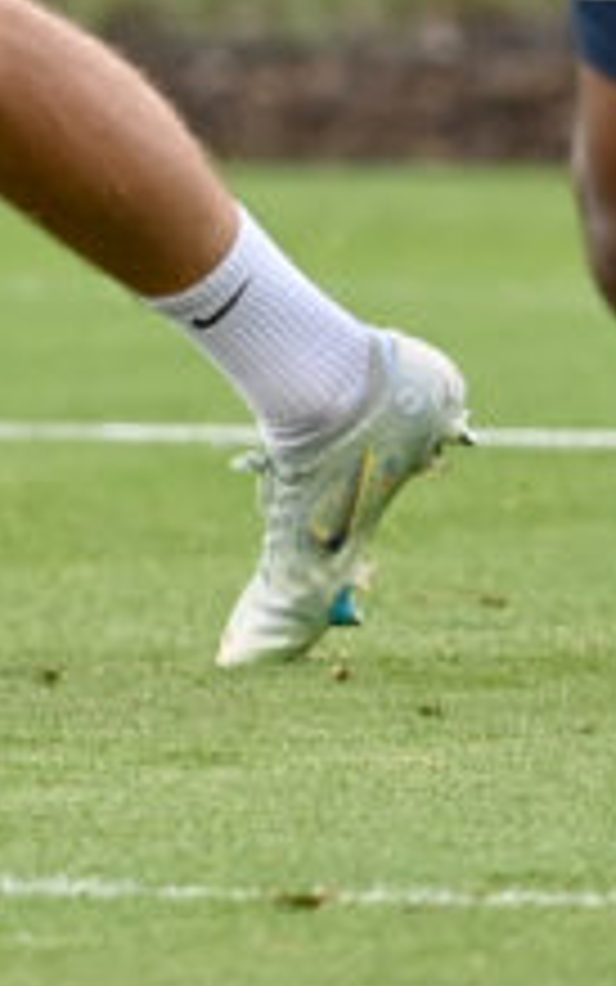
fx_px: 51244
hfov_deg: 0.7
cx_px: -868
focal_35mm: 1909
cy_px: -502
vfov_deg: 1.1
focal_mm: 400
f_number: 4
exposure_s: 1/1600
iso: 1250
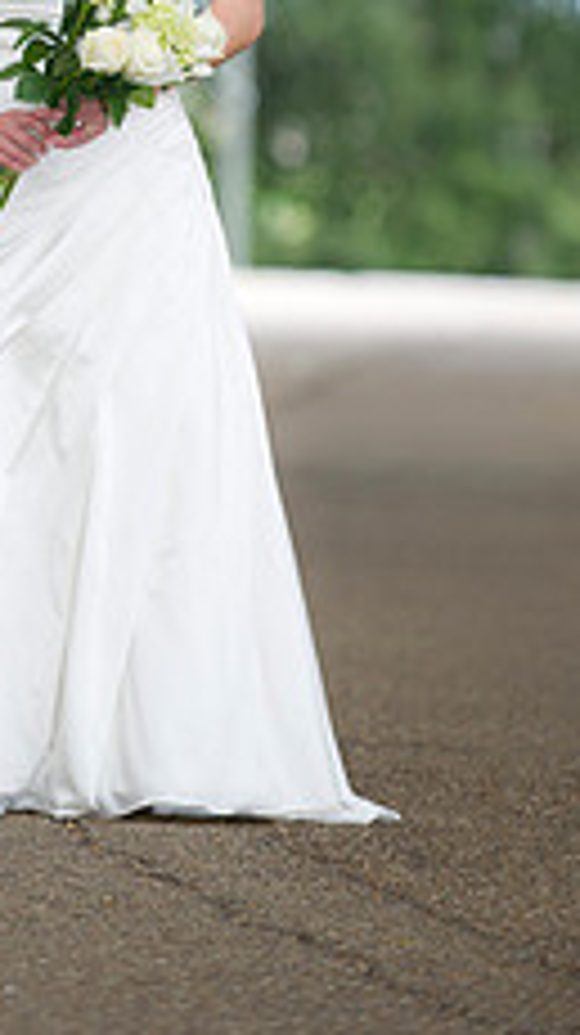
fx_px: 9837
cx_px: -7
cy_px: 40
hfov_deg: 3.4
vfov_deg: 6.0
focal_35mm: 359
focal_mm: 175
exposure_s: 1/250
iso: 400
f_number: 2.8
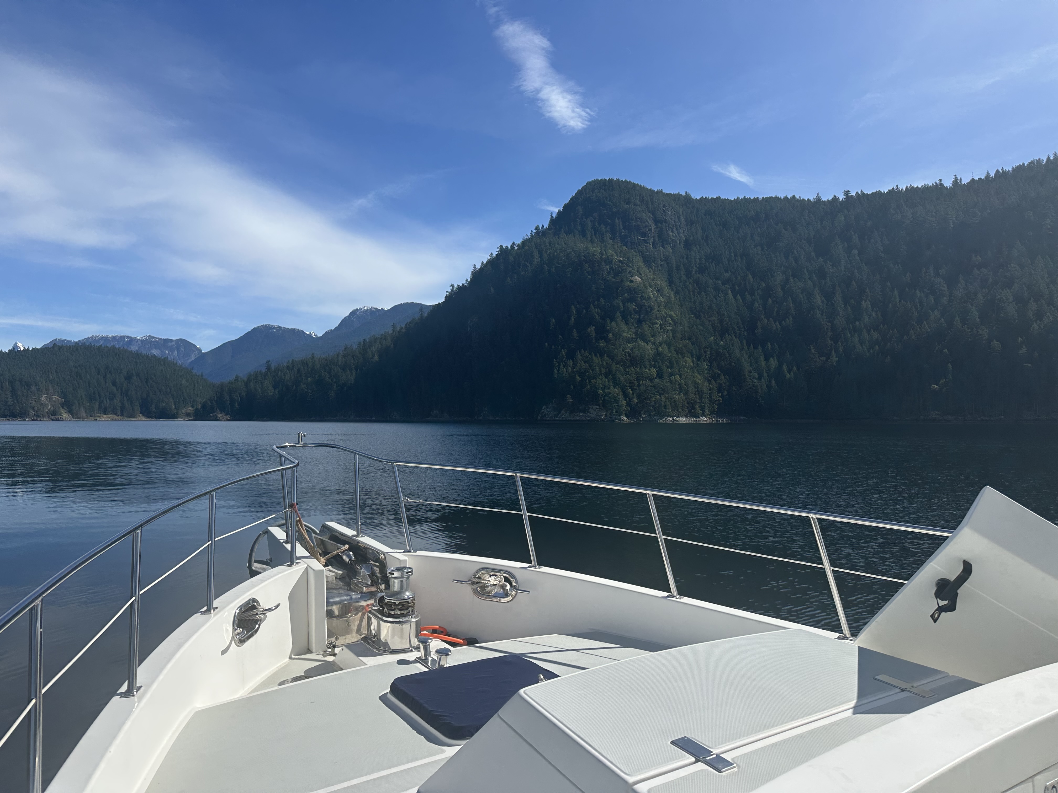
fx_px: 734
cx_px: 529
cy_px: 396
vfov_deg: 56.8
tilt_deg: +2.4
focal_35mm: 24
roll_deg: -0.8
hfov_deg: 71.6
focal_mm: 6.86
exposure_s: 1/7042
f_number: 1.78
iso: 80
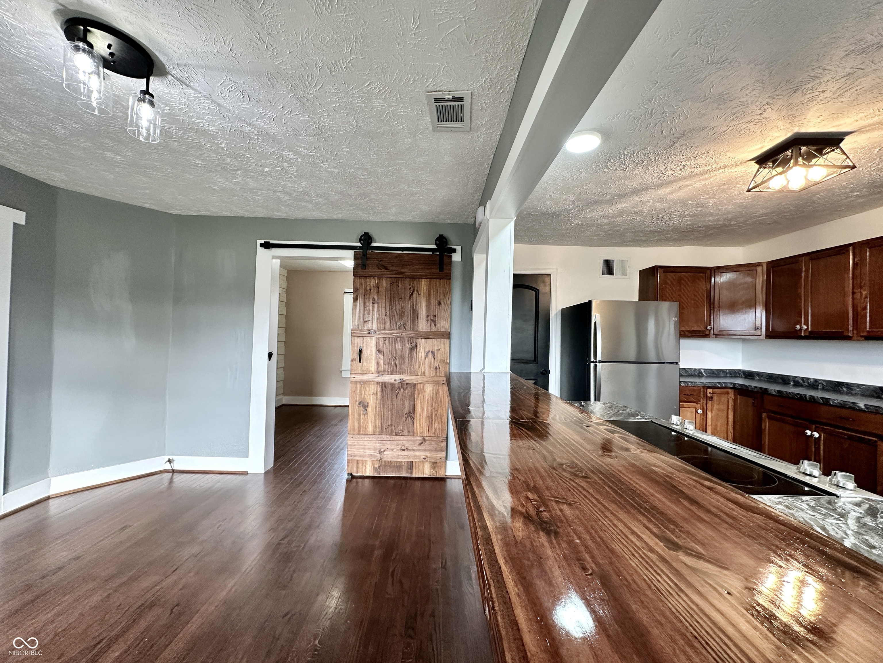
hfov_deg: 102.1
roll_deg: -1.4
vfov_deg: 85.7
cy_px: 332
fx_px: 357
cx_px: 442
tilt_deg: +1.1
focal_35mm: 14
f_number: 2.2
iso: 200
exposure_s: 1/120
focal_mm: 2.22
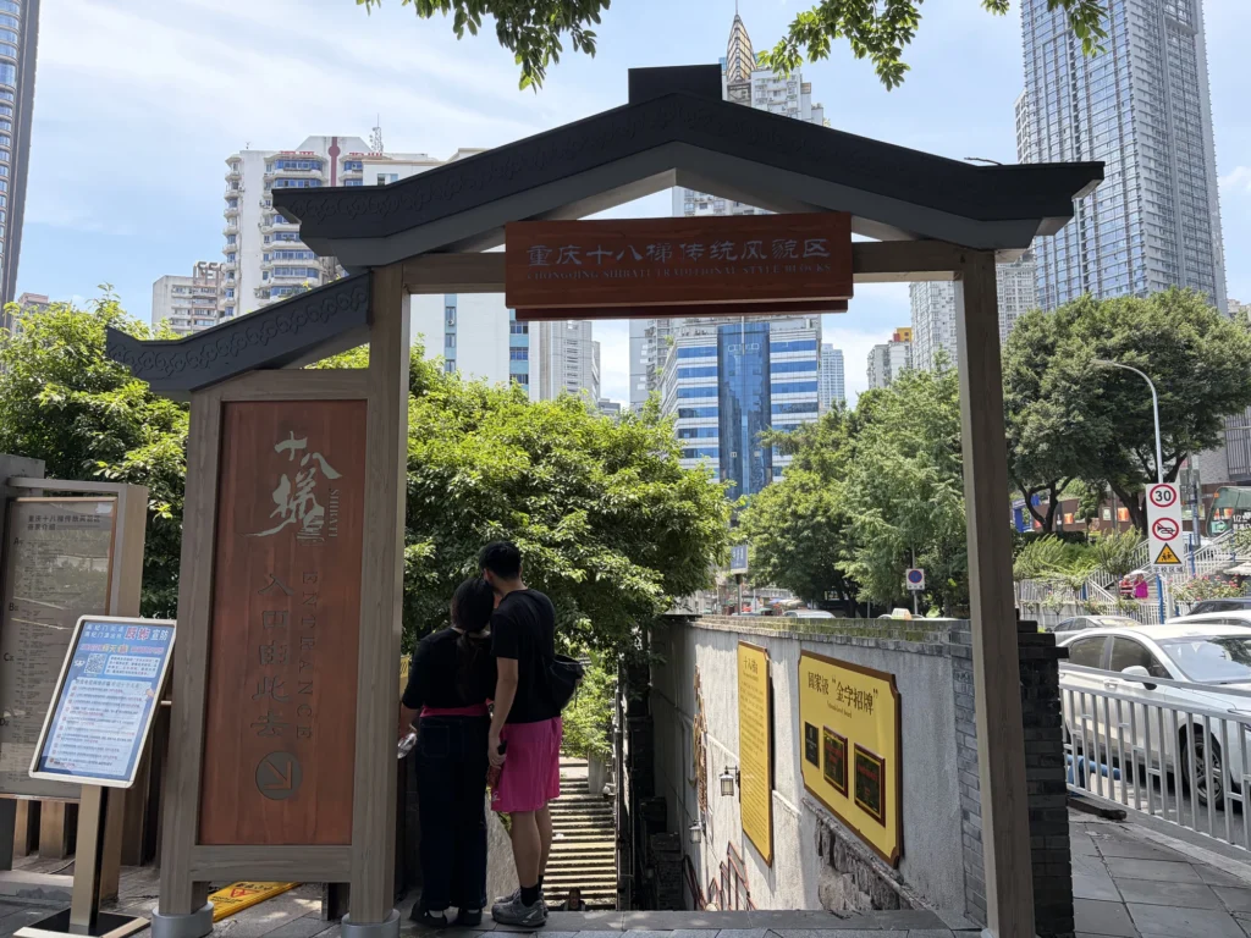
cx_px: 626
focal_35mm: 26
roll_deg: +0.1
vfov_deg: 53.1
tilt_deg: +6.2
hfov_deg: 67.3
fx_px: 940
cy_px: 469
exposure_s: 1/959
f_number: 1.6
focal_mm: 5.96
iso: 64
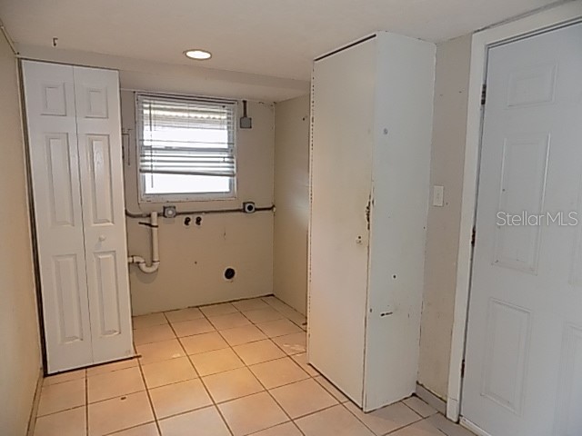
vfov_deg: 58.9
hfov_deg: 73.9
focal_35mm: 23
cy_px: 218
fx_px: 387
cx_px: 291
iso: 180
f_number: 3.1
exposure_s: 1/30
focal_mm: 4
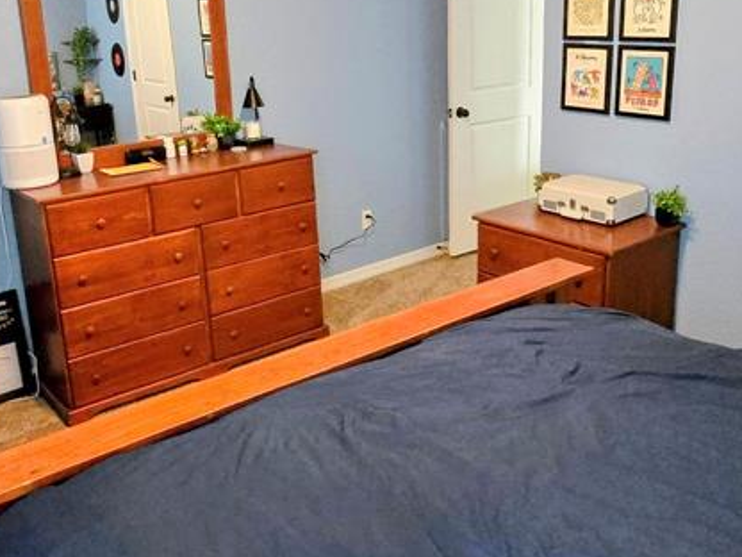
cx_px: 348
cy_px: 202
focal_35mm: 32
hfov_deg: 56.8
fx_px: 686
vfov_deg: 43.7
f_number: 2.2
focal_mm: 2.2
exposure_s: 1/60
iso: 1600
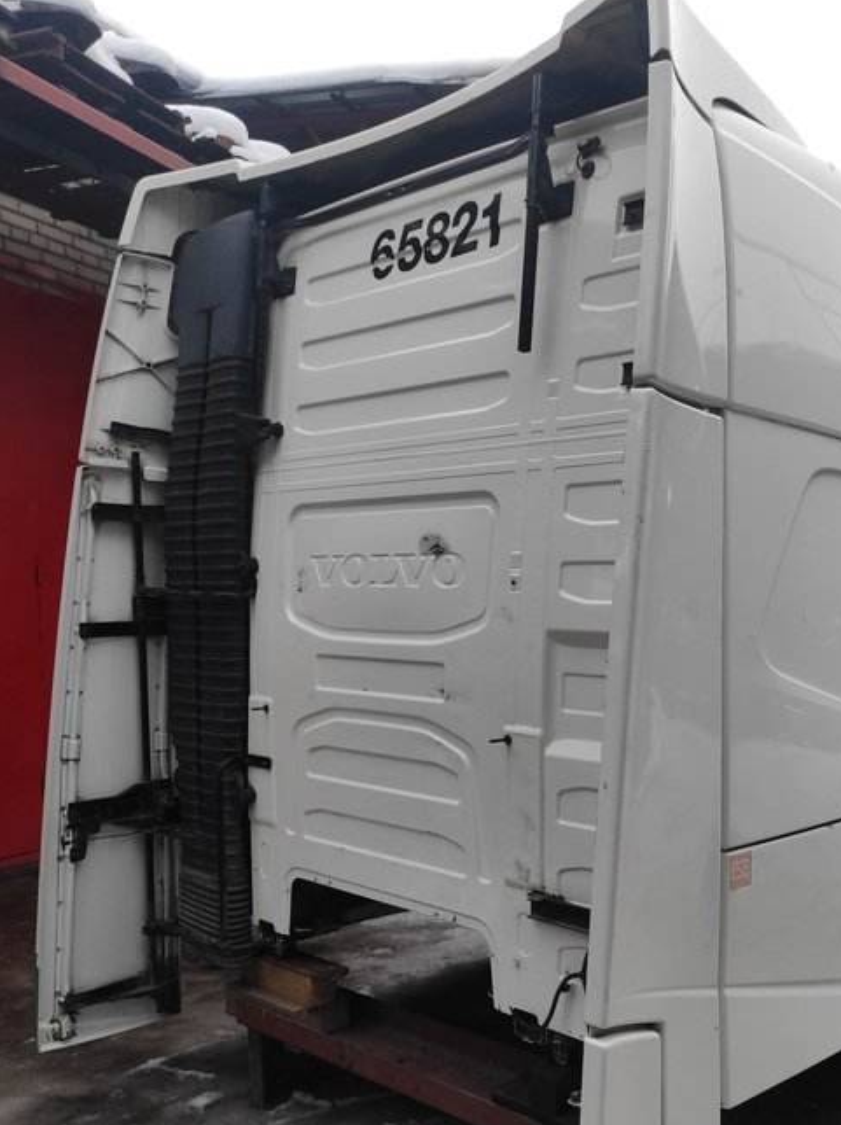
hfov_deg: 40.0
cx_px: 585
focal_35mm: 35
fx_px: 1136
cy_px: 681
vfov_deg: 52.3
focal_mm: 5.43
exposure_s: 1/101
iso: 100
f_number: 1.89
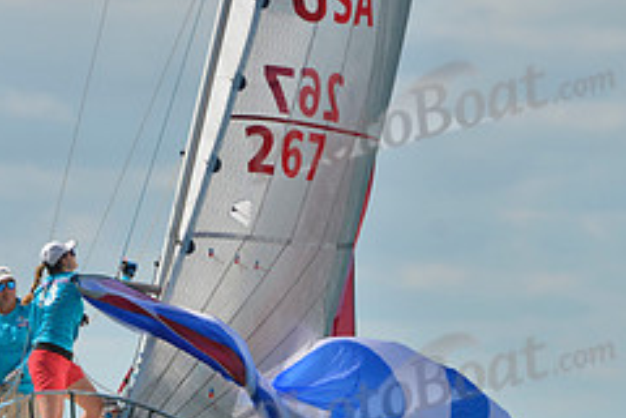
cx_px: 115
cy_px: 289
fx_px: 16796
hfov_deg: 2.1
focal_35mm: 966
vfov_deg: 1.4
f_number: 6.3
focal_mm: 400
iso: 200
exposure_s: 1/1250
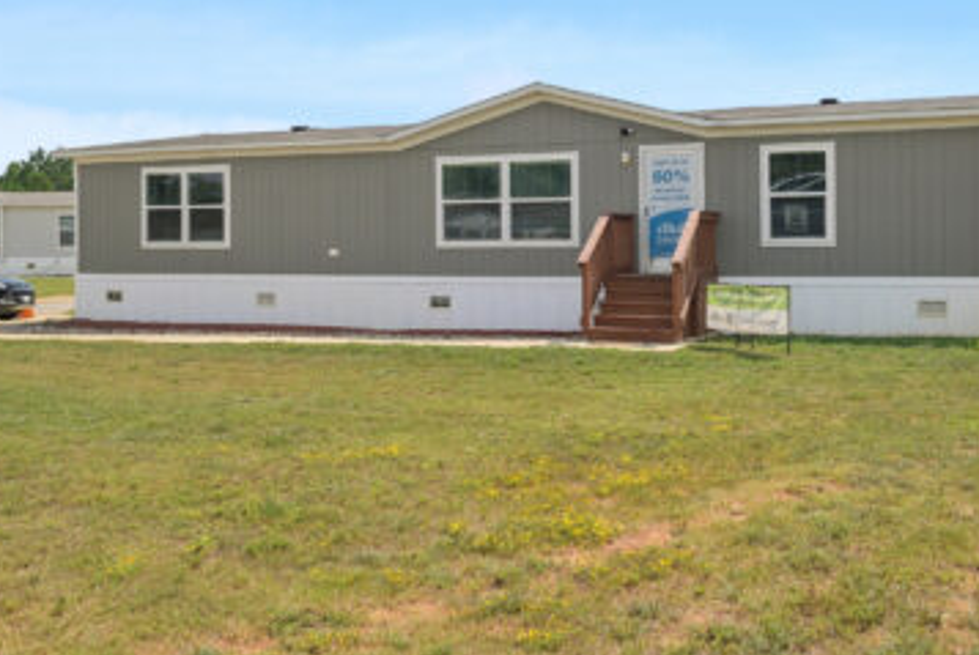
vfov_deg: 37.7
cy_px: 236
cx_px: 579
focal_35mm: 35
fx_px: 953
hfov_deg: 54.1
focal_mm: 25
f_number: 8
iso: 400
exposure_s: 1/1600
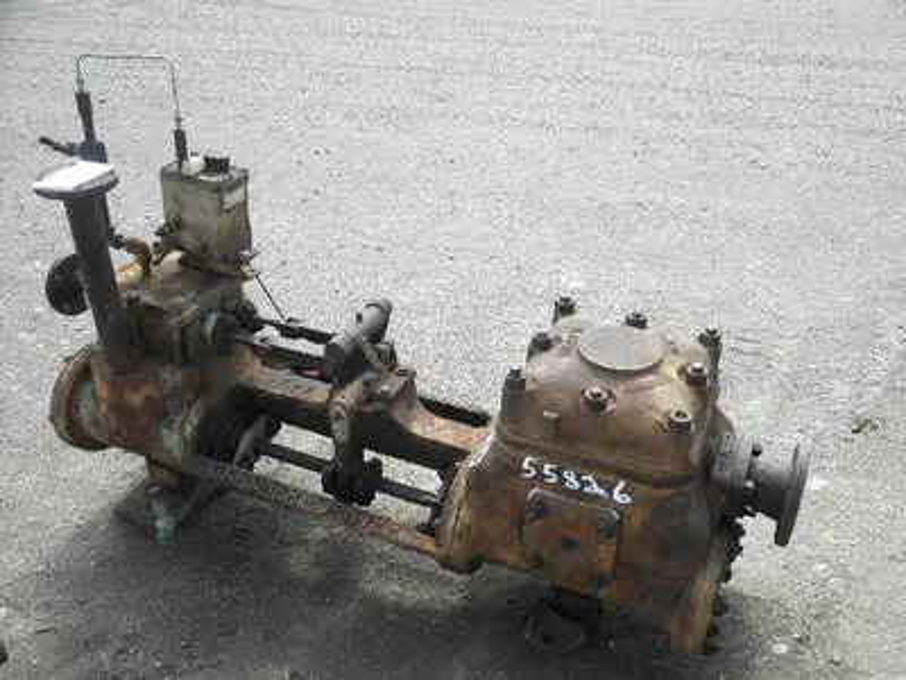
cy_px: 340
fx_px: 916
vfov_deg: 40.7
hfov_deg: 52.6
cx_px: 453
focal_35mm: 35
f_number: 3.2
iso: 64
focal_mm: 6.1
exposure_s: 1/200
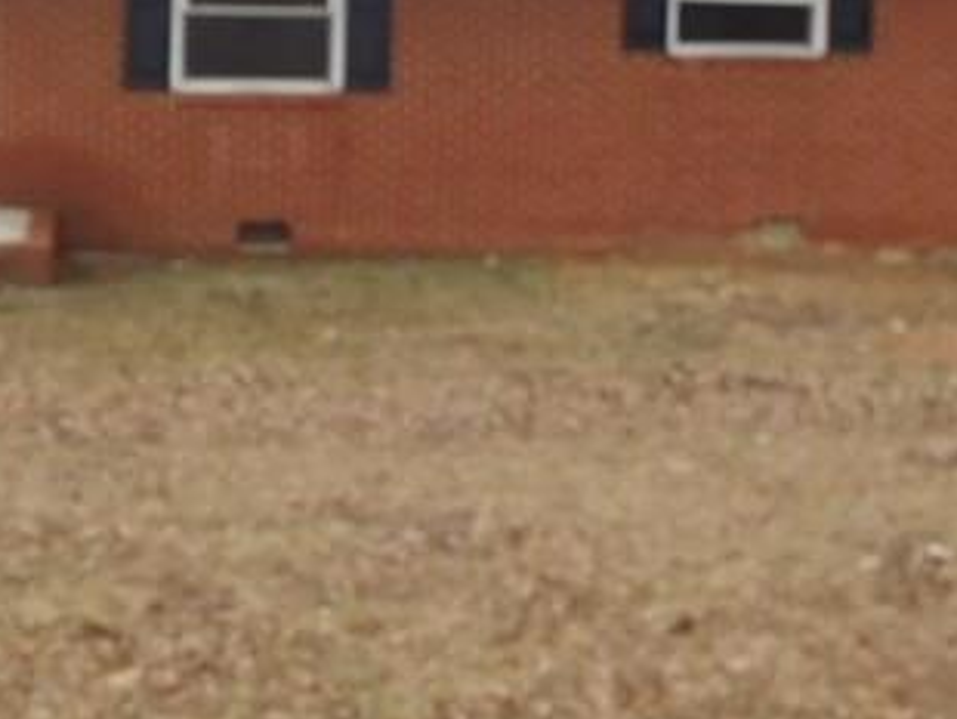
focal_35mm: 99
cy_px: -62
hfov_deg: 19.8
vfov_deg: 14.6
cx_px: 429
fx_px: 2739
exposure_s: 1/250
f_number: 3.2
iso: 125
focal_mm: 5.3
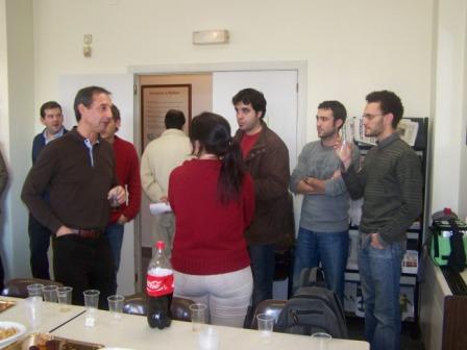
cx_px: 234
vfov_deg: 37.7
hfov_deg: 49.0
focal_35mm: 38
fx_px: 513
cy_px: 175
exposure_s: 1/50
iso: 200
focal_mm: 6.3
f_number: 2.8
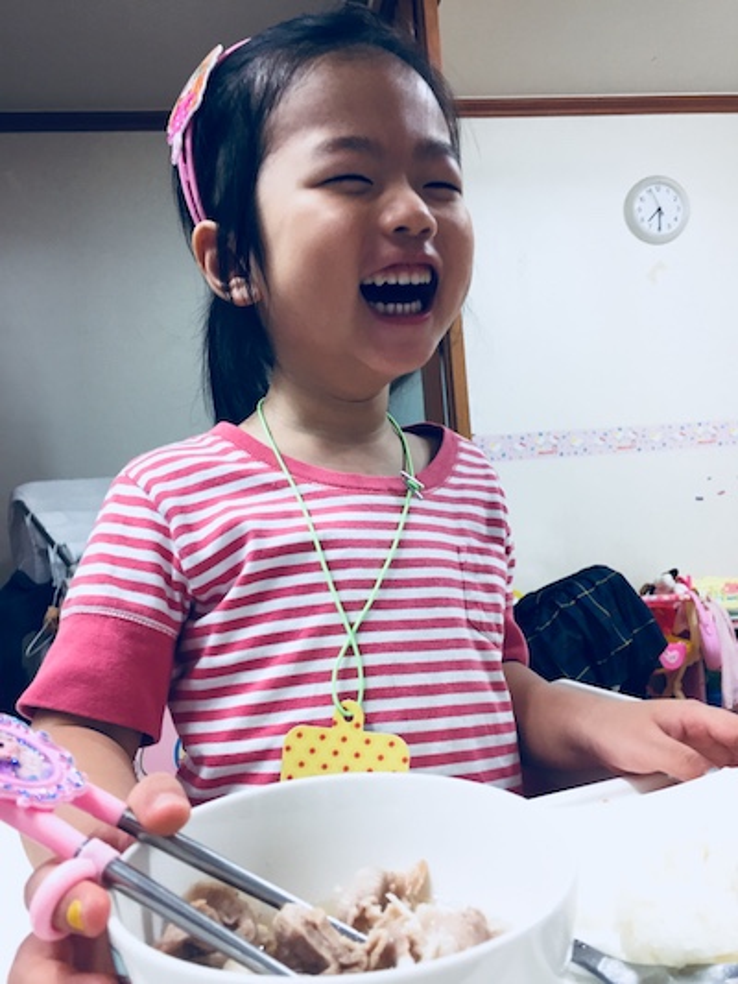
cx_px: 369
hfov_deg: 48.2
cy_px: 492
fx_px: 824
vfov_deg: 61.6
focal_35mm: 29
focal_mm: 4.15
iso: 100
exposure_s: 1/30
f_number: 2.2
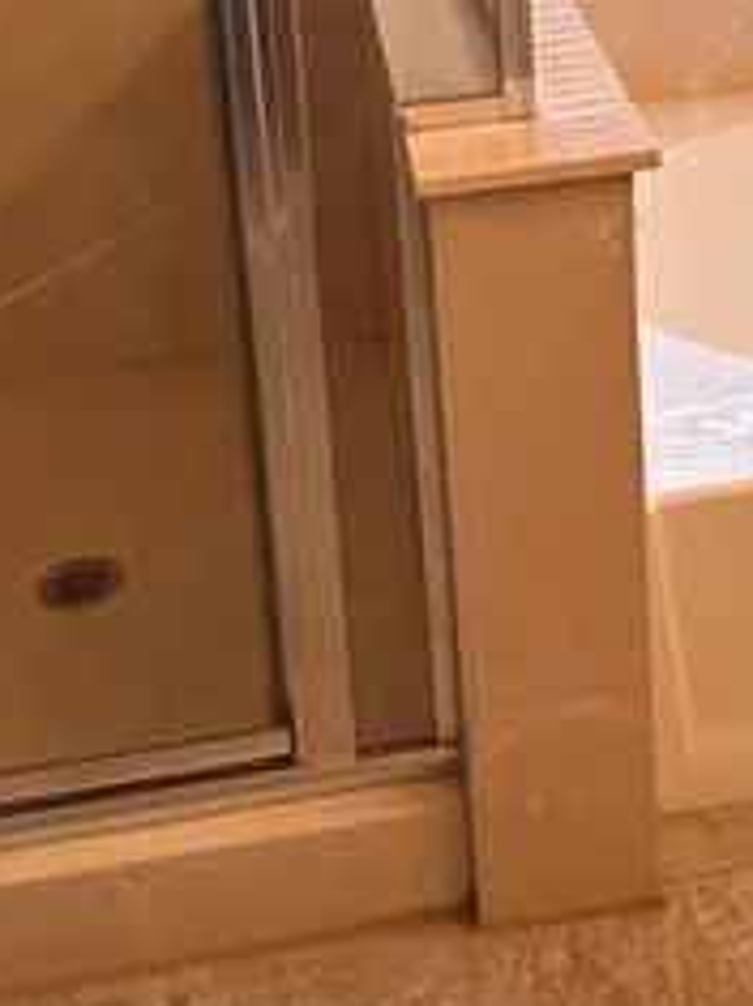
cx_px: 526
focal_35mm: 61
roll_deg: +3.1
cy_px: -240
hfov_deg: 23.8
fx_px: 1771
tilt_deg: -9.5
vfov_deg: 27.4
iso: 250
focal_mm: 2.22
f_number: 2.2
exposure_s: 1/120
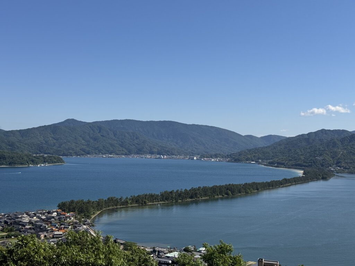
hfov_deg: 39.7
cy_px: 133
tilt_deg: +1.7
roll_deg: -1.2
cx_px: 178
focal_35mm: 48
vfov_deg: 30.3
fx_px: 492
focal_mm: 6.76
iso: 64
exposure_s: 1/6410
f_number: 1.78
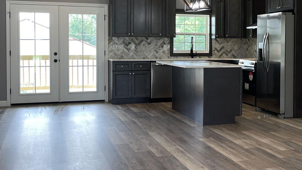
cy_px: 53
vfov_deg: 22.1
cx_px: 229
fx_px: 433
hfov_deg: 37.5
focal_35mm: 54
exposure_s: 1/120
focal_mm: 5.1
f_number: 1.6
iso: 80
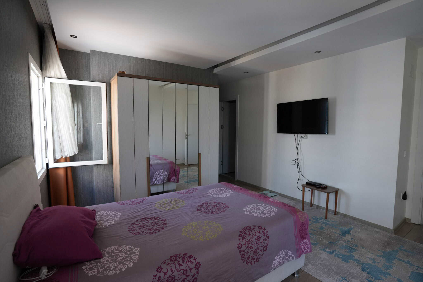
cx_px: 212
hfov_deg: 93.3
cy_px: 141
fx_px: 200
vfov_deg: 70.4
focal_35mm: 17
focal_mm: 17
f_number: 4
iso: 640
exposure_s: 1/160
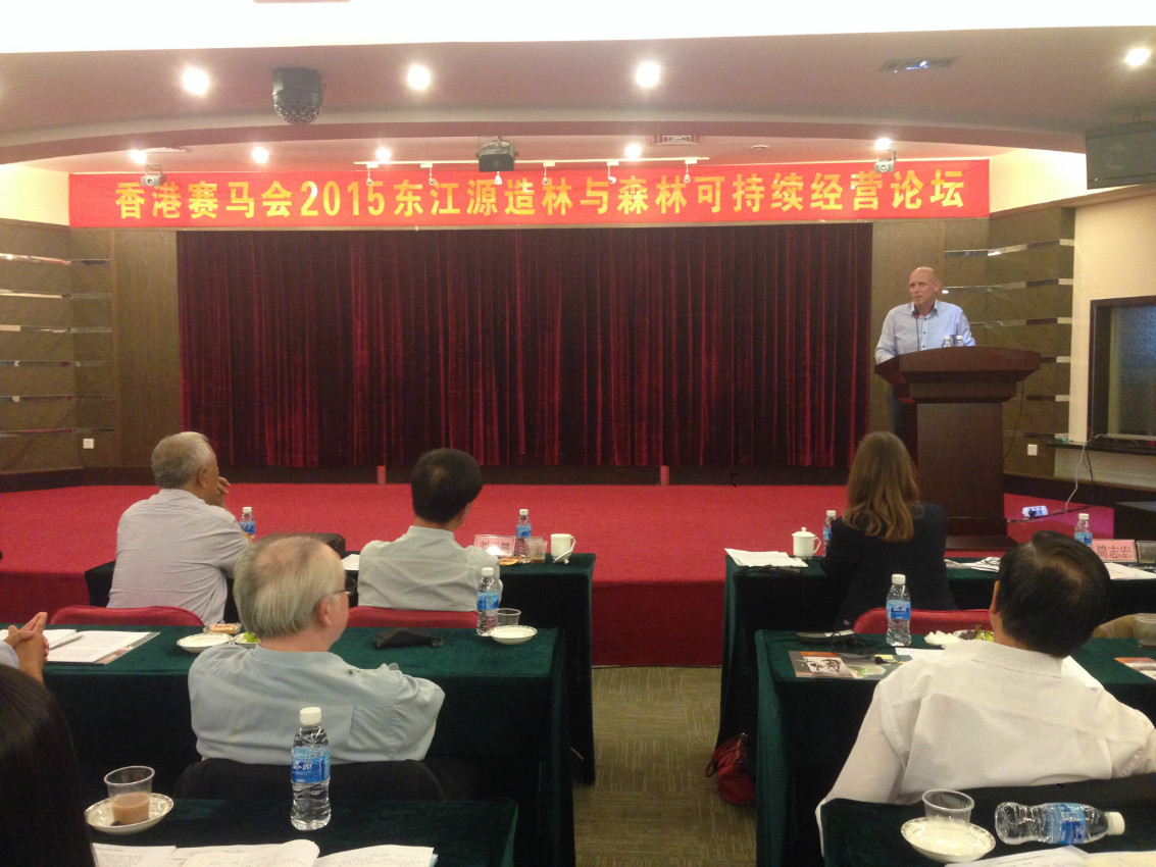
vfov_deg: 43.0
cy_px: 434
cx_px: 578
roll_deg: +0.0
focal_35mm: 33
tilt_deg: -2.2
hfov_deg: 55.3
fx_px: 1102
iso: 250
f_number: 2.4
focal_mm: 4.12
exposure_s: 1/20
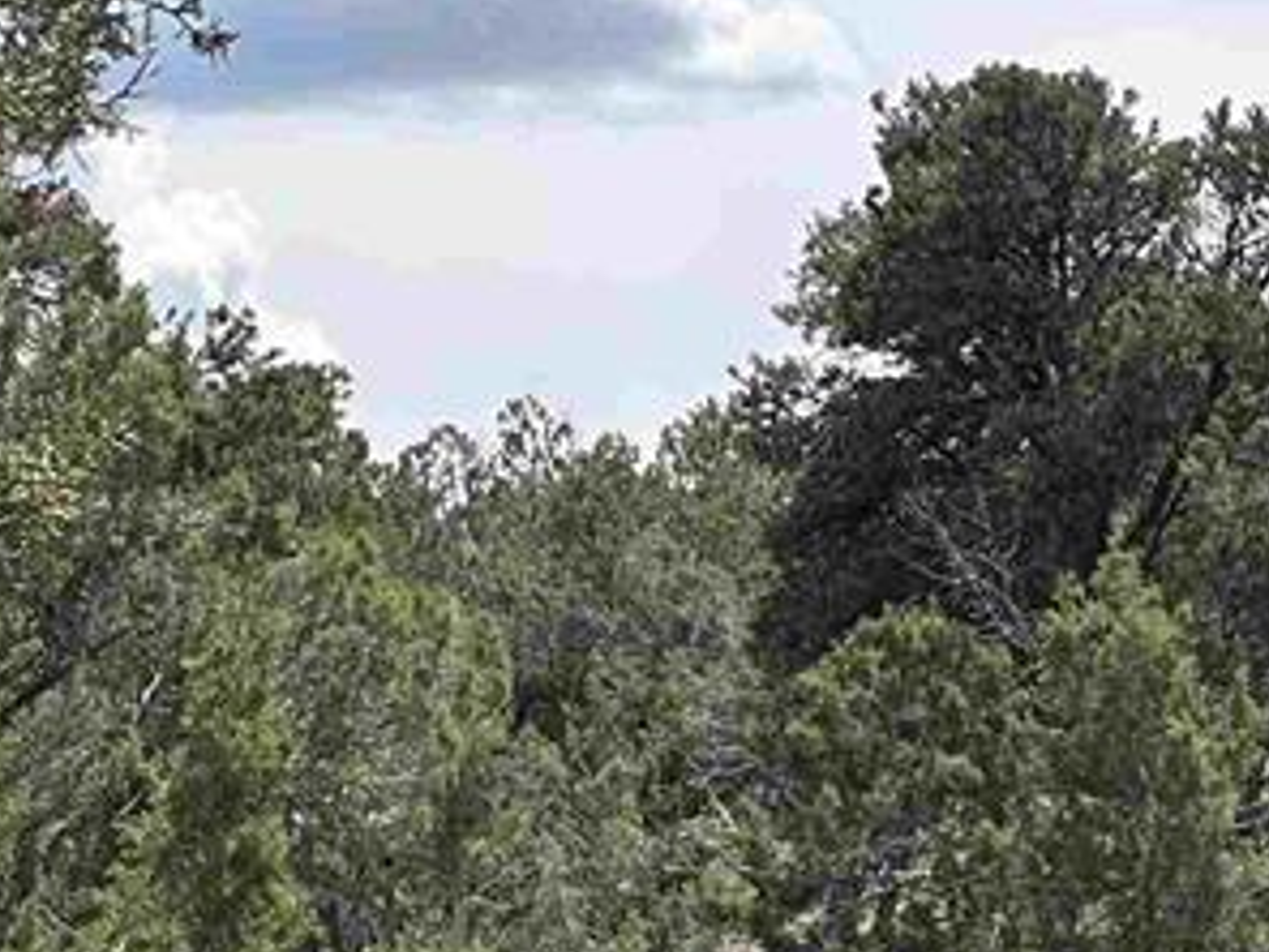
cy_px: 1355
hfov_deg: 7.4
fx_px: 9751
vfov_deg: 5.5
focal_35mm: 266
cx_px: 1166
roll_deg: +0.4
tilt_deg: +0.4
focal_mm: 9
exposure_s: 1/511
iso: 32
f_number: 2.8
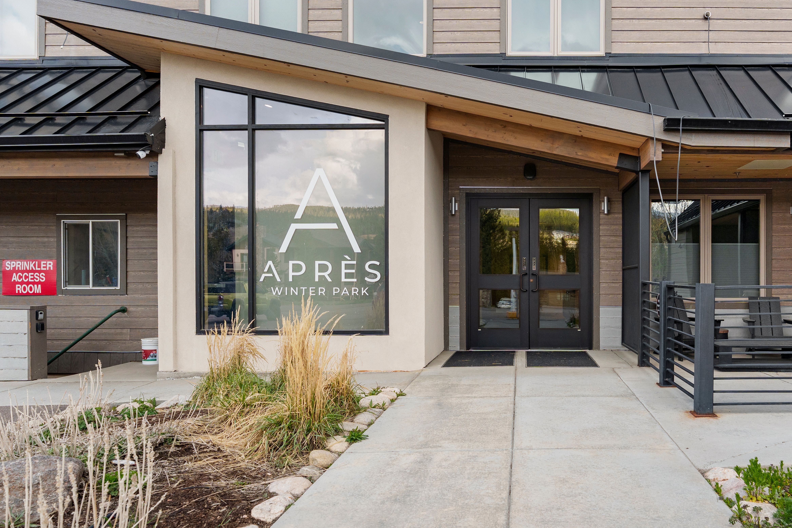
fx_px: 528
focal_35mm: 24
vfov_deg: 52.7
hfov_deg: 72.0
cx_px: 516
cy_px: 210
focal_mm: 16
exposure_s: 1/800
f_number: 4
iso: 800
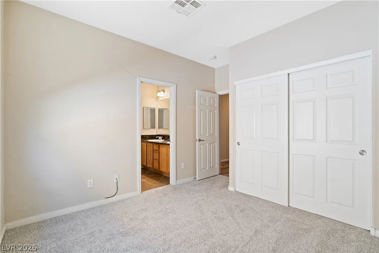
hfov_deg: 96.7
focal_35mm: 16
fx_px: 168
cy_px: 126
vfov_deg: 73.8
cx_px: 190
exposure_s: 1/125
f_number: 2.8
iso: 1250
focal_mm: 16
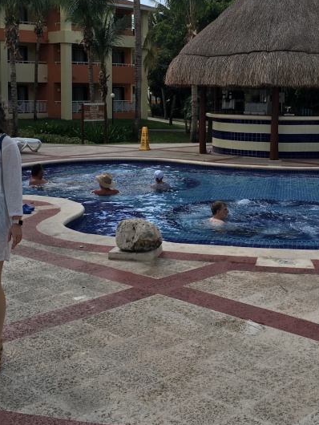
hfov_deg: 26.1
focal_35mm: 56
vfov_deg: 34.1
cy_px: 145
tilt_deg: -4.7
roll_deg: +0.7
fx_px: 688
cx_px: 189
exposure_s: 1/1538
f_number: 2.2
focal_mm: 4.15
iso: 25
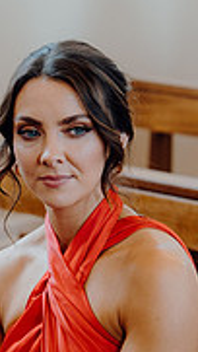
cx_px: 47
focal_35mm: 235
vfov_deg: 9.2
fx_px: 2190
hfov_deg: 5.2
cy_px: 279
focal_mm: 70
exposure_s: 1/200
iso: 800
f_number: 2.8
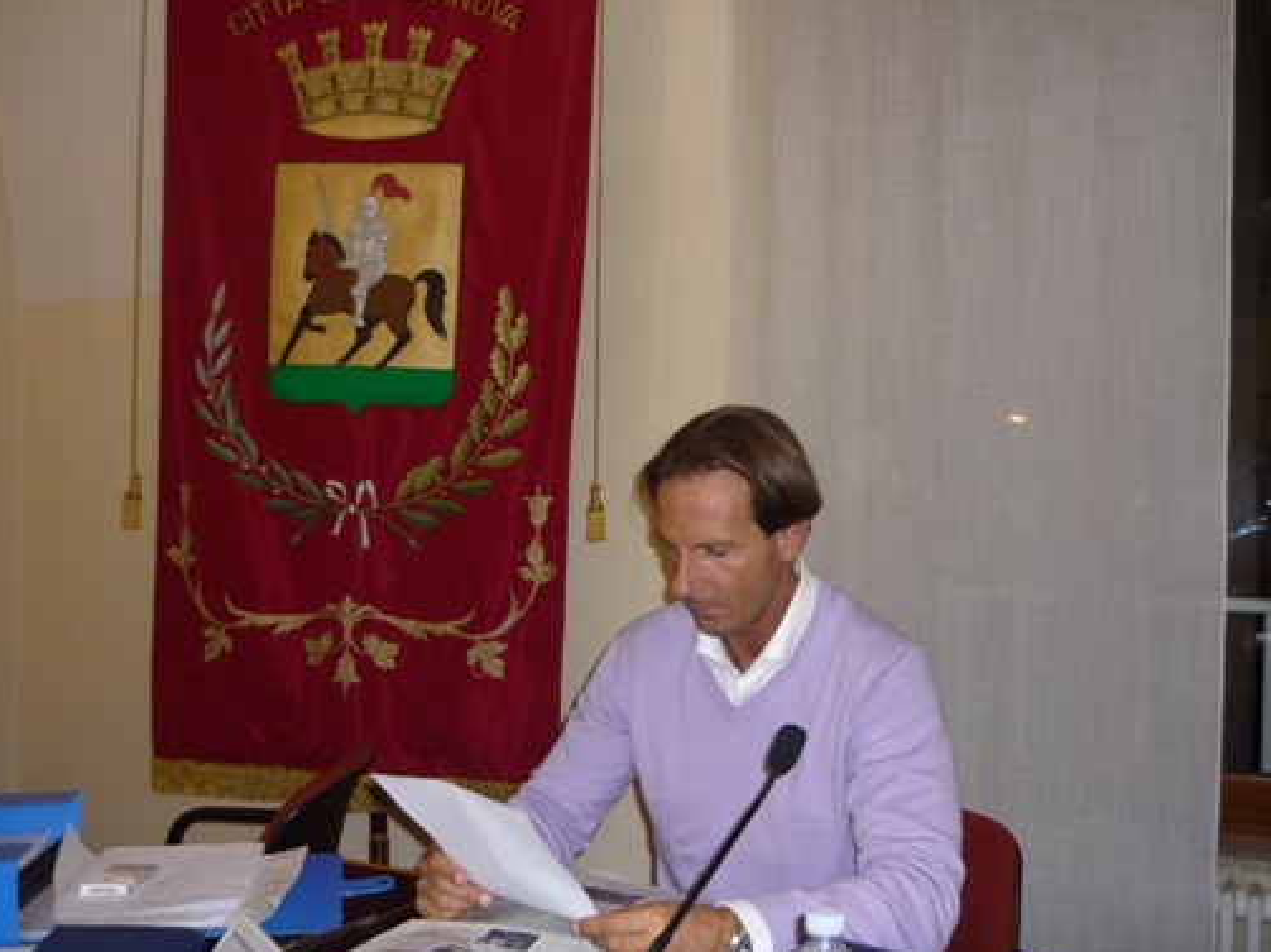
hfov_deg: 52.6
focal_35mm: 35
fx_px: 1285
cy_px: 500
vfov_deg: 40.7
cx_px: 656
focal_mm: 5.5
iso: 100
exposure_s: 1/30
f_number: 2.8
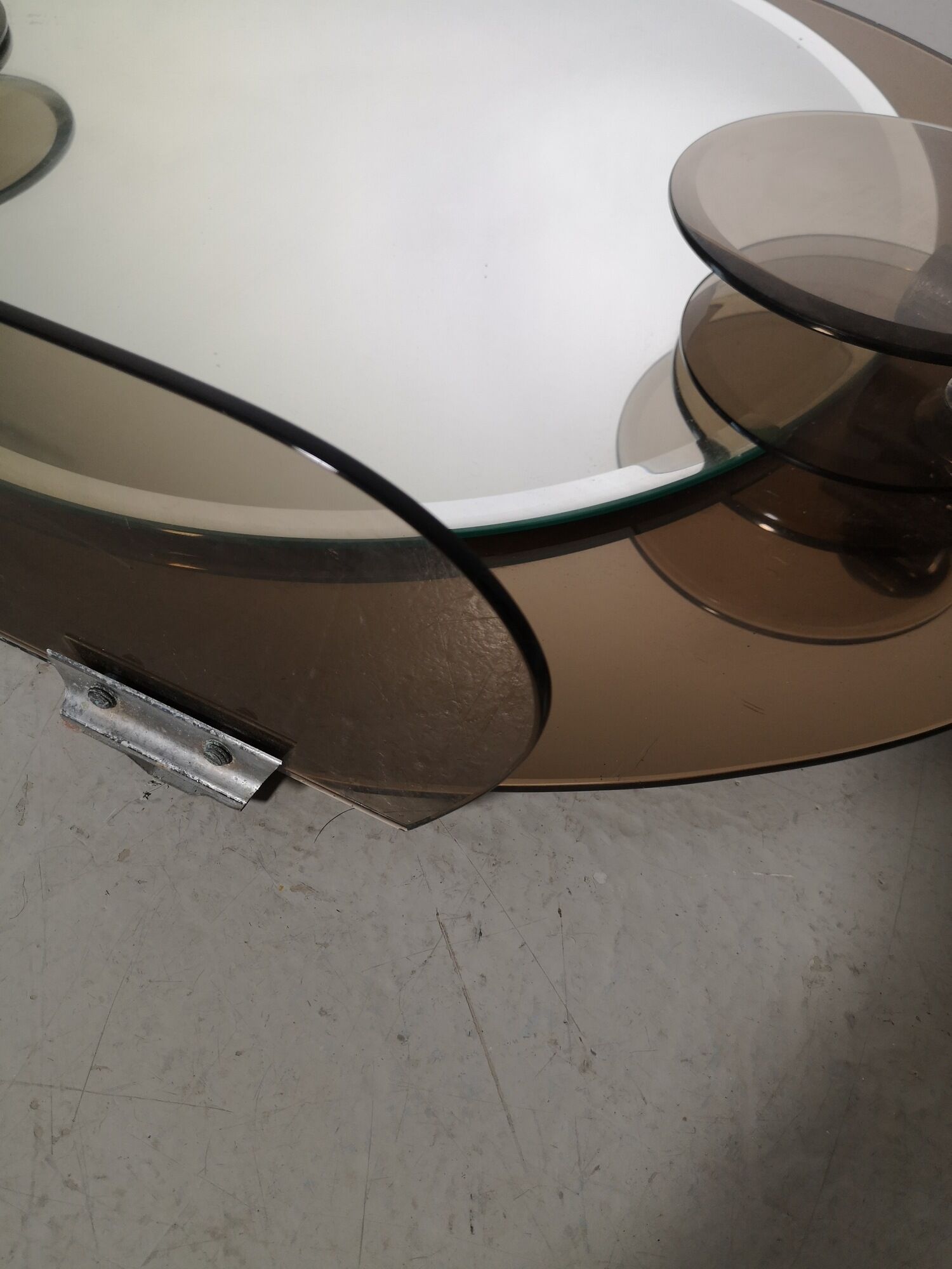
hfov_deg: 51.4
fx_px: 990
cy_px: 634
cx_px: 476
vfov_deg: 65.3
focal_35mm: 27
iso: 64
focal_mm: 3.95
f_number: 1.8
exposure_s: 1/100
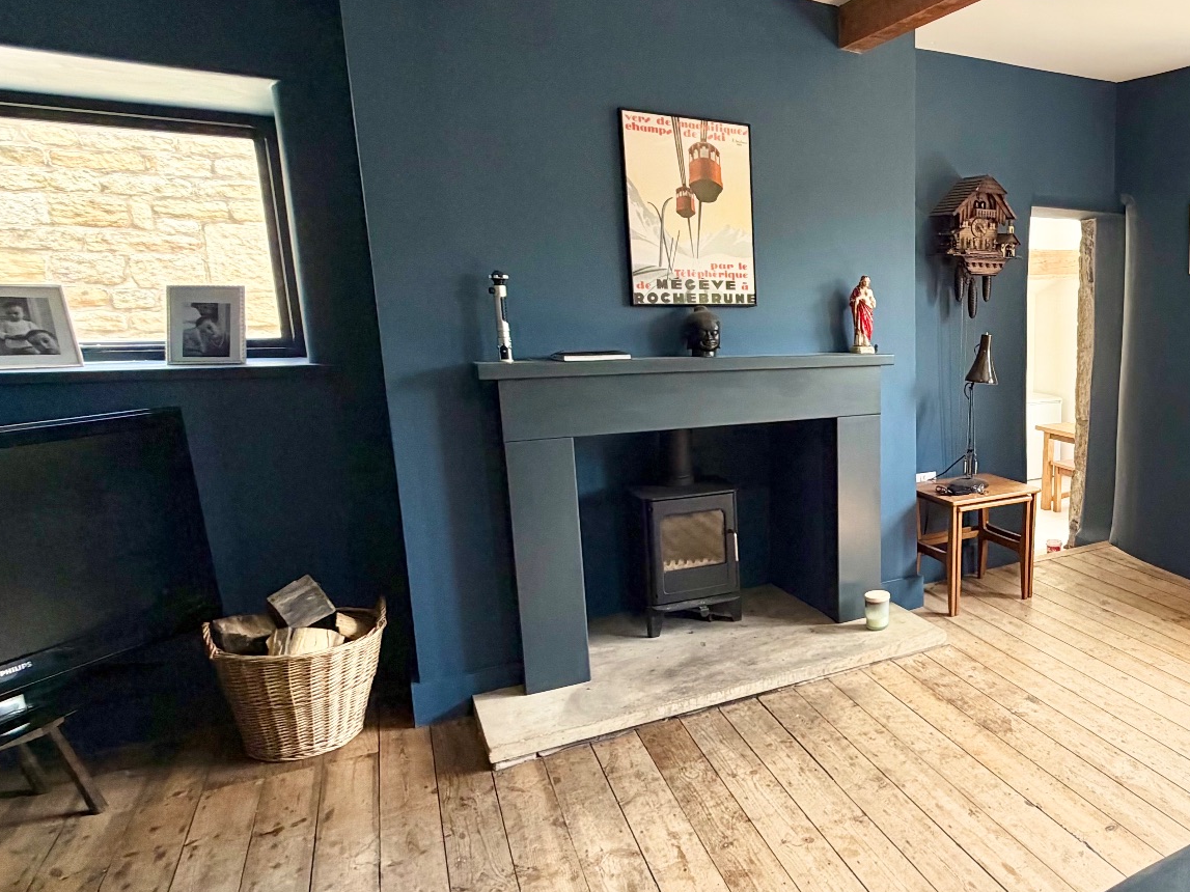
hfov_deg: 62.2
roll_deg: -0.8
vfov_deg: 54.9
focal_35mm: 25
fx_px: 859
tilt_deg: -10.3
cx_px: 989
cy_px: 455
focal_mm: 2.22
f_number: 2.2
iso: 160
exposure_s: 1/121
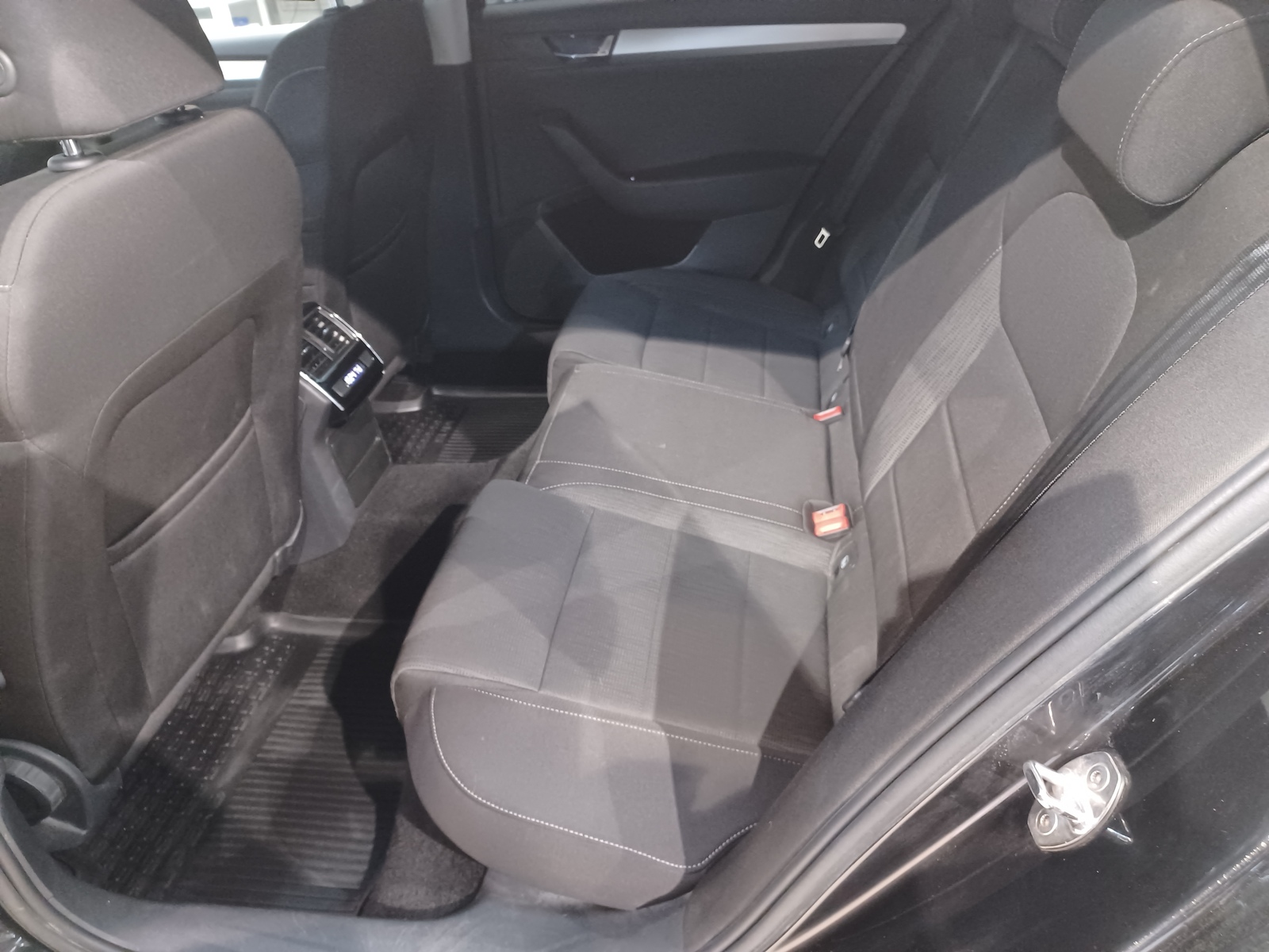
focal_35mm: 25
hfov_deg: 69.4
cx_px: 634
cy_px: 476
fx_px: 916
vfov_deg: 54.9
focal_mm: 4.6
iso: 1250
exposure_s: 1/20
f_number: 1.8
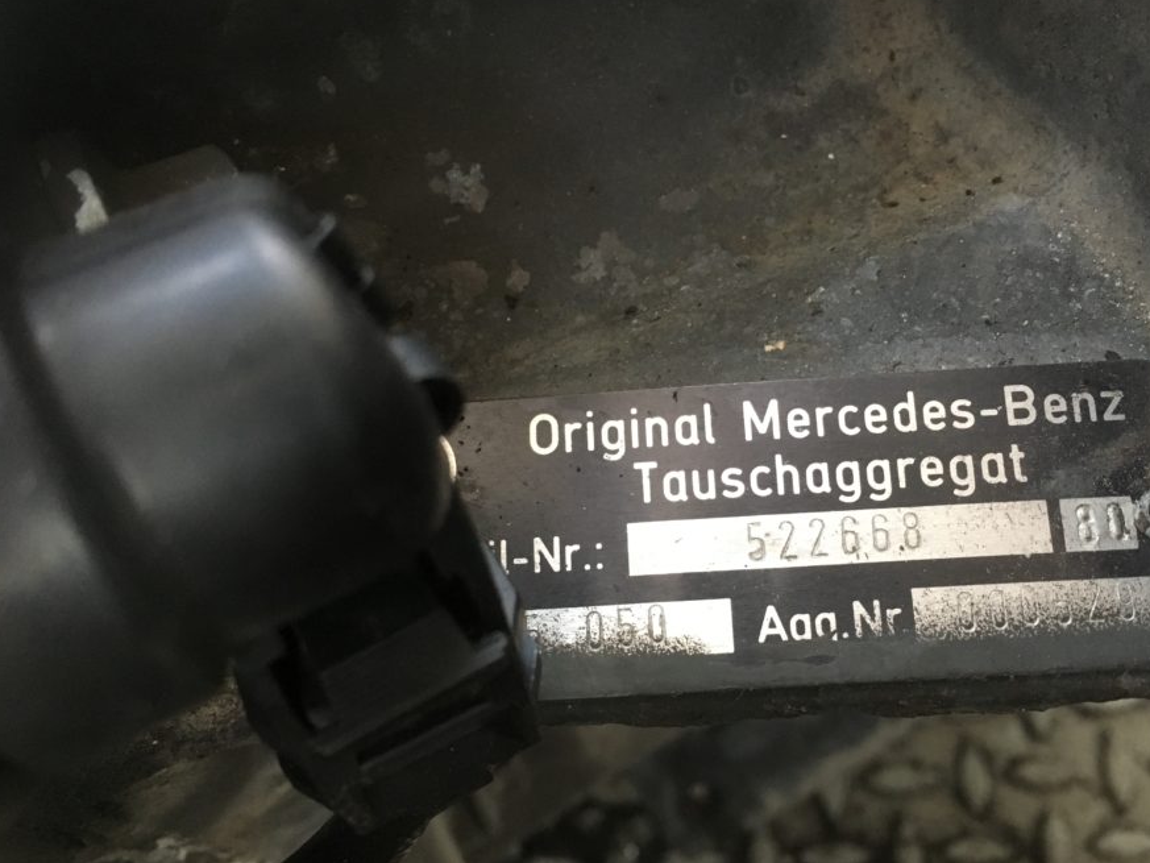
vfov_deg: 41.8
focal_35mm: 34
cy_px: 468
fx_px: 1130
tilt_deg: -68.7
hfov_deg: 53.8
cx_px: 639
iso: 200
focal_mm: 4.15
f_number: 2.2
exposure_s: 1/17
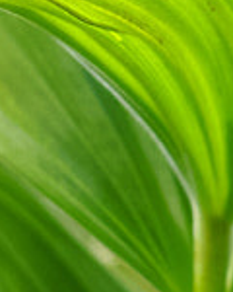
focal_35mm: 1053
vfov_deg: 1.8
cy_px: 90
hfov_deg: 1.5
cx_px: -31
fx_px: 9077
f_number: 4
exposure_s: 1/640
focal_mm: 105
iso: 100
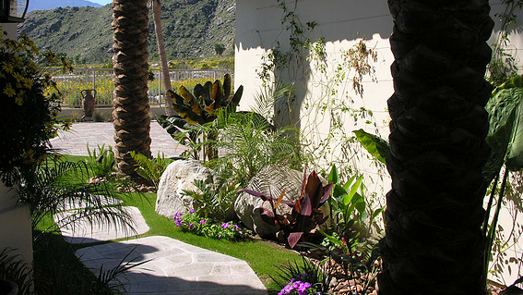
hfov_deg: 51.6
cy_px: 136
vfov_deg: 30.4
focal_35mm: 39
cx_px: 263
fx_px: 541
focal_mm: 8.9
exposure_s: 1/194
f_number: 6.3
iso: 50
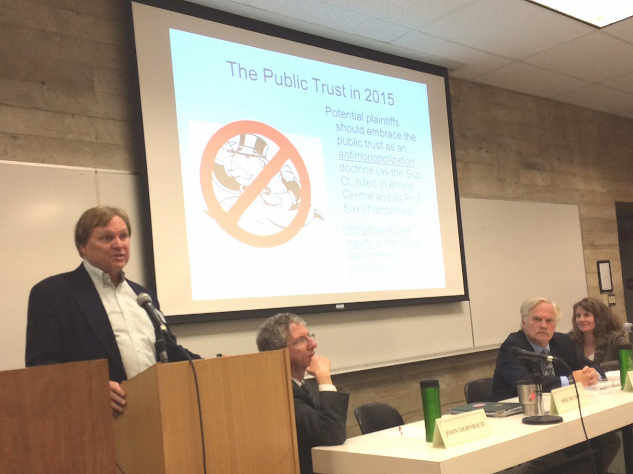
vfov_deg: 48.2
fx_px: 530
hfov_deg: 61.7
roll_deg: +7.2
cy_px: 237
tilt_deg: +2.9
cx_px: 316
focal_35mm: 29
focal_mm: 4.15
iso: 32
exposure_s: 1/40
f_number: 2.2
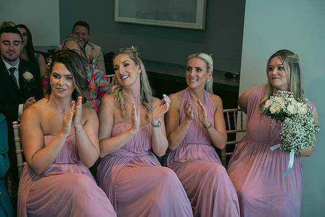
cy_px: 108
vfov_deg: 24.6
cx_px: 162
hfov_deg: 36.2
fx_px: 497
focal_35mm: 55
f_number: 3.5
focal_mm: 55
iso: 1000
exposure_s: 1/160
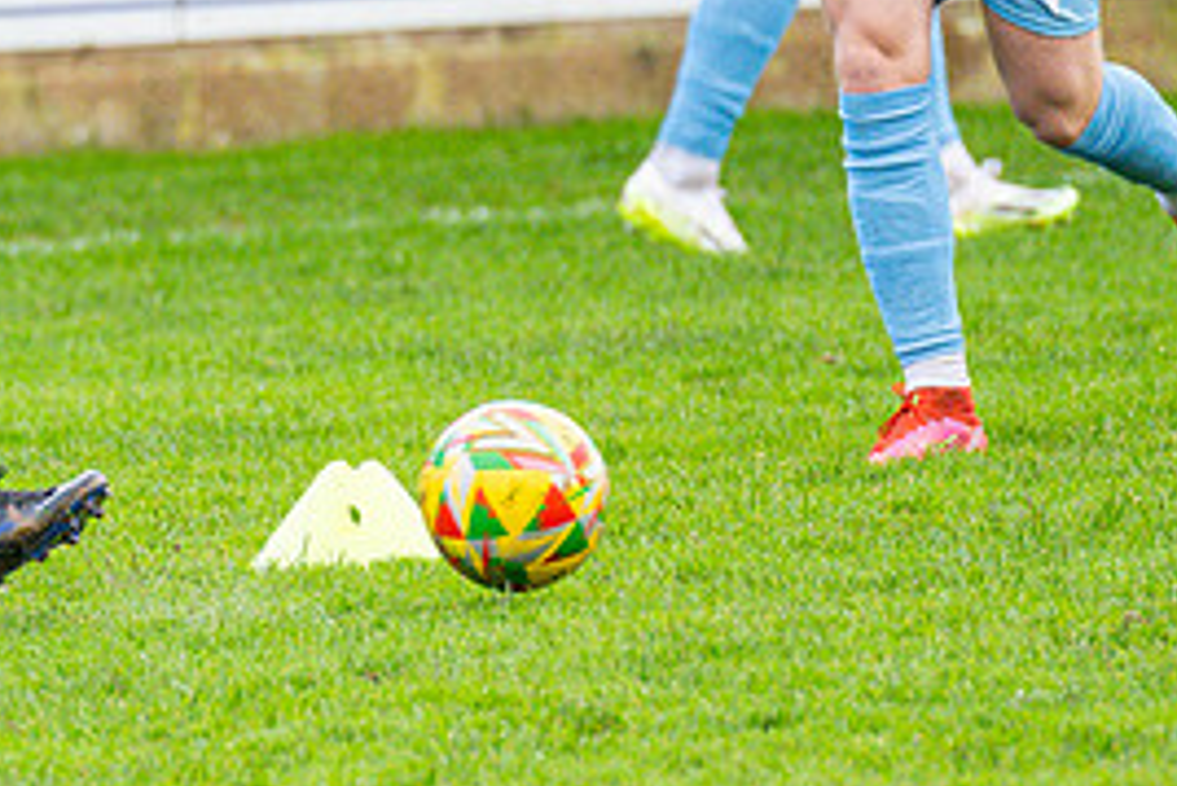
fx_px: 30486
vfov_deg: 1.5
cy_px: 269
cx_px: -146
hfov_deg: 2.2
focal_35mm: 932
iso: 800
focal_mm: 200
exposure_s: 1/1600
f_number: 2.8
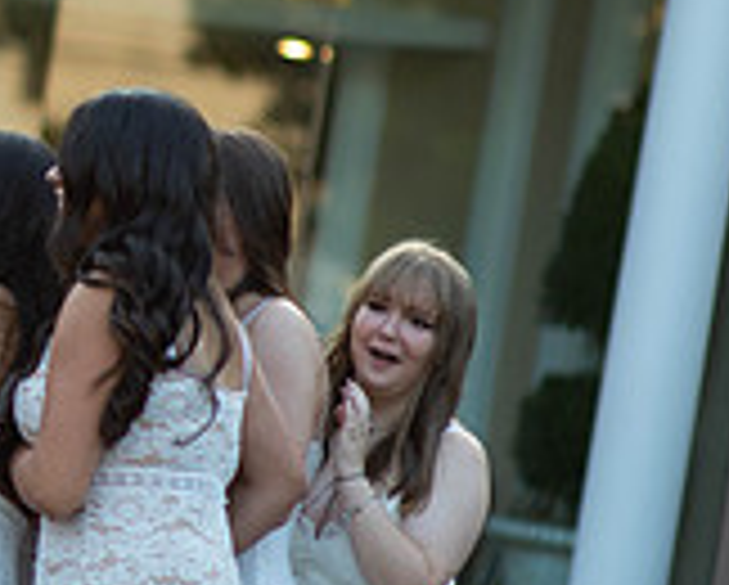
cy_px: 292
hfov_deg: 6.7
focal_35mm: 285
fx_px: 6156
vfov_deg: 5.4
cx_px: -324
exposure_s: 1/1000
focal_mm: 85
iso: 250
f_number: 2
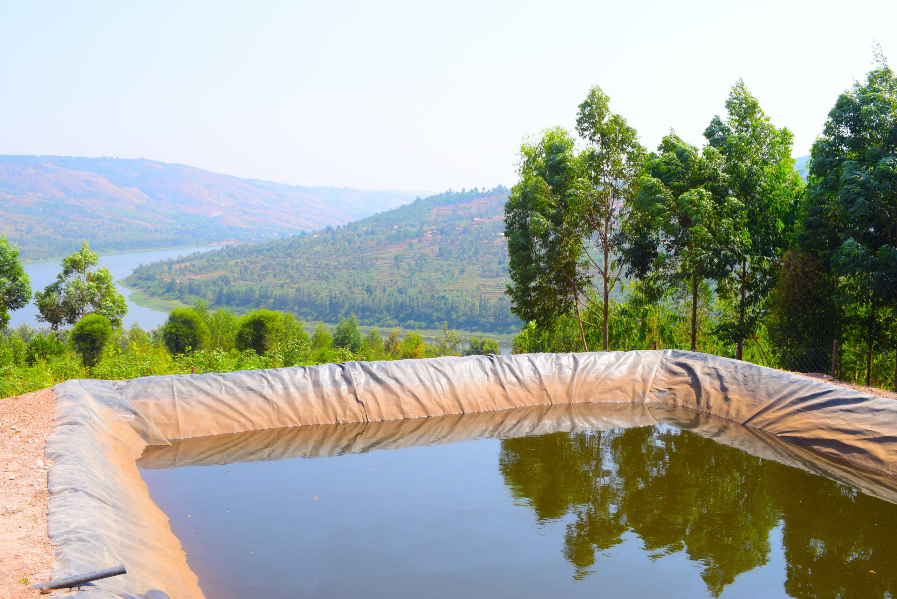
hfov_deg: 53.1
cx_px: 448
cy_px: 300
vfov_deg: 36.9
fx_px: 897
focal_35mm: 36
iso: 100
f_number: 10
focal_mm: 24
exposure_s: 1/100
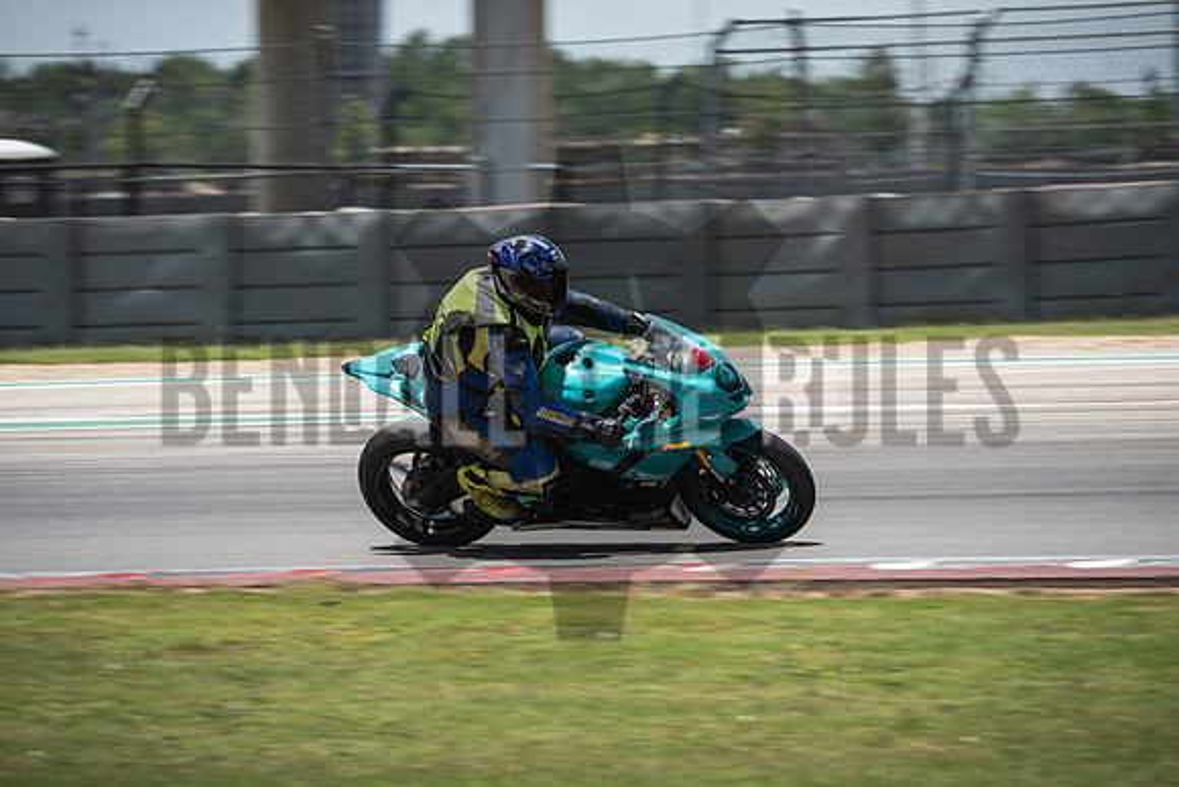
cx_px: 590
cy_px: 394
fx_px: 9827
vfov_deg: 4.6
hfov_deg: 6.9
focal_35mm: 300
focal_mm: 200
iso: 160
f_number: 7.1
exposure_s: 1/250
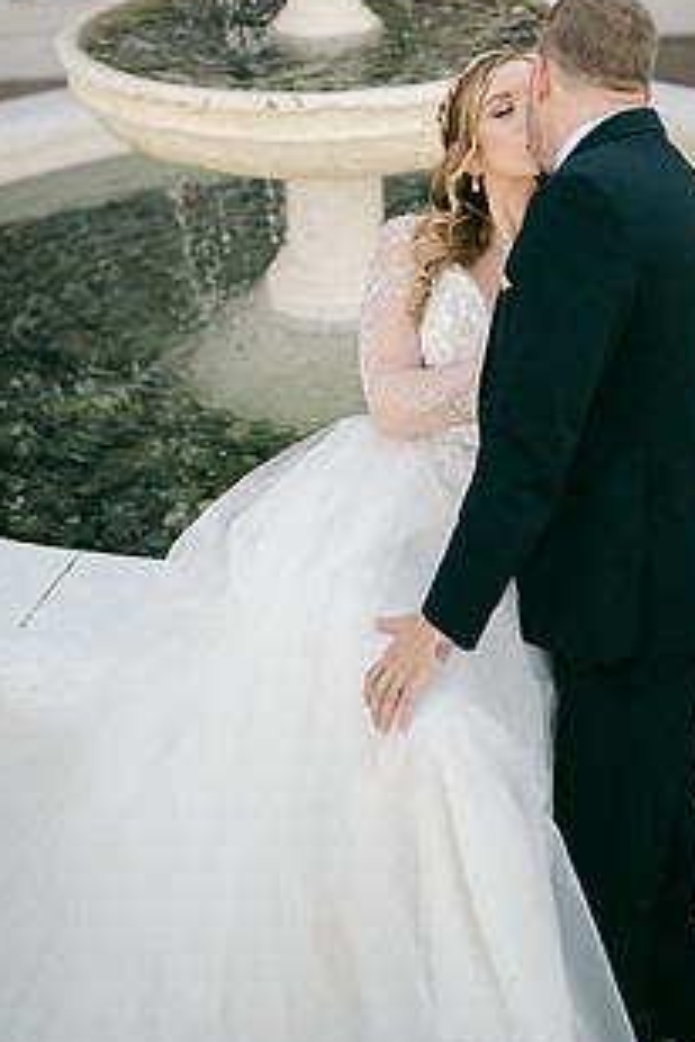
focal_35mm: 51
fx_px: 1477
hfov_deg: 26.4
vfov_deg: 38.6
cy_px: 391
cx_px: 435
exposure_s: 1/1250
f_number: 1.3
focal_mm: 35
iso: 64
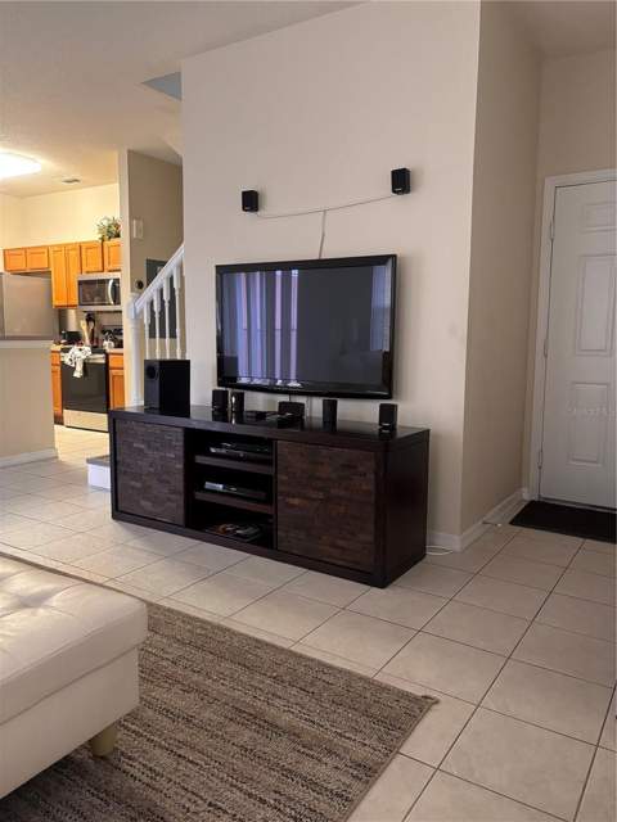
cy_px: 411
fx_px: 618
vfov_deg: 67.3
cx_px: 308
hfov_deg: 53.1
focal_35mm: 26
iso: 400
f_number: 1.6
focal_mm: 5.96
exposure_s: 1/40
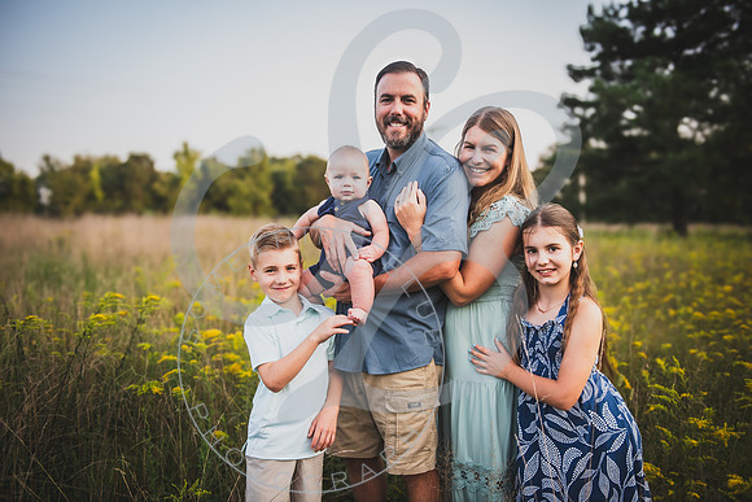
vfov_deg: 41.1
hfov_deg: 58.7
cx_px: 376
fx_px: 669
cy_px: 251
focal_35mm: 32
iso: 250
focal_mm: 32
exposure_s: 1/320
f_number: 2.8
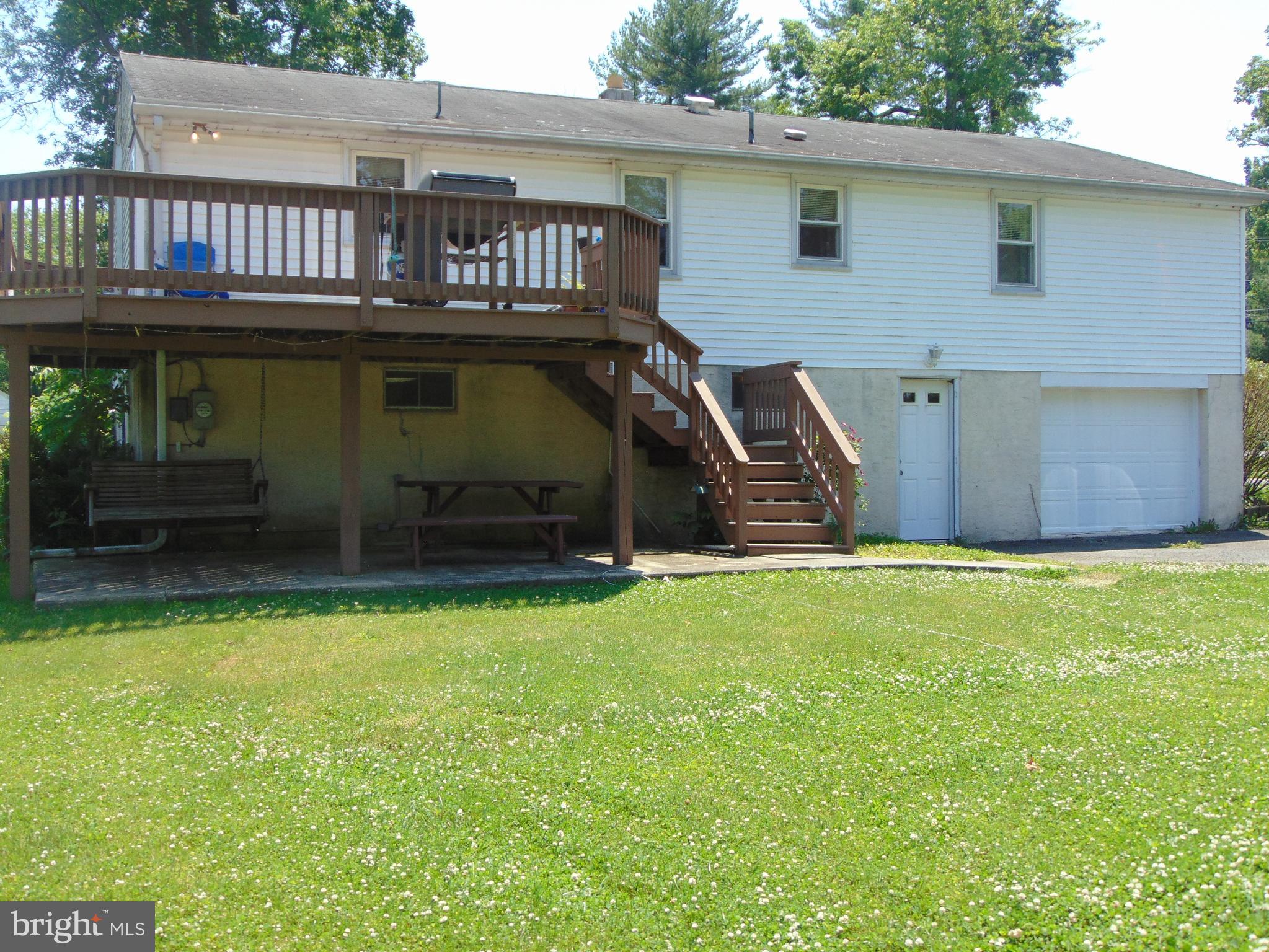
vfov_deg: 36.8
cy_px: 476
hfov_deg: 47.9
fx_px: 1430
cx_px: 634
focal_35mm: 39
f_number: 3.3
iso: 80
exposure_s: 1/500
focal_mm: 6.9
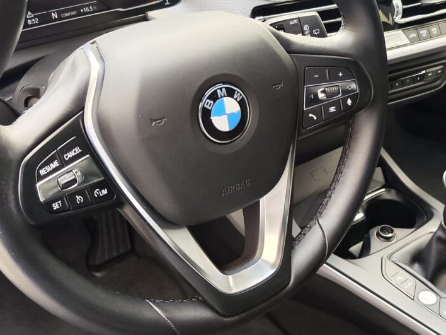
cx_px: 299
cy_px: 166
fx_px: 670
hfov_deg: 36.4
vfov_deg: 28.0
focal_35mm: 52
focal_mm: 7.01
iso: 241
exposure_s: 1/100
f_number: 1.69
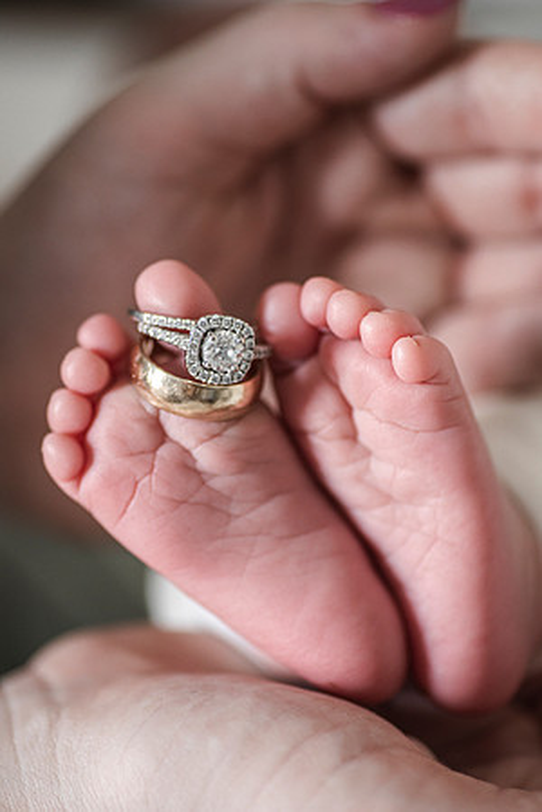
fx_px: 2032
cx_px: 271
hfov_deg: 15.2
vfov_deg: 22.6
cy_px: 406
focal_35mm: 90
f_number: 4
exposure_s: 1/100
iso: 1000
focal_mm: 90
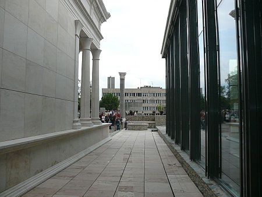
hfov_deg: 52.6
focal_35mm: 35
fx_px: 265
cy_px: 98
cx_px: 131
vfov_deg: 40.7
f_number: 4
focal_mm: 7.4
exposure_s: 1/250
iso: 100
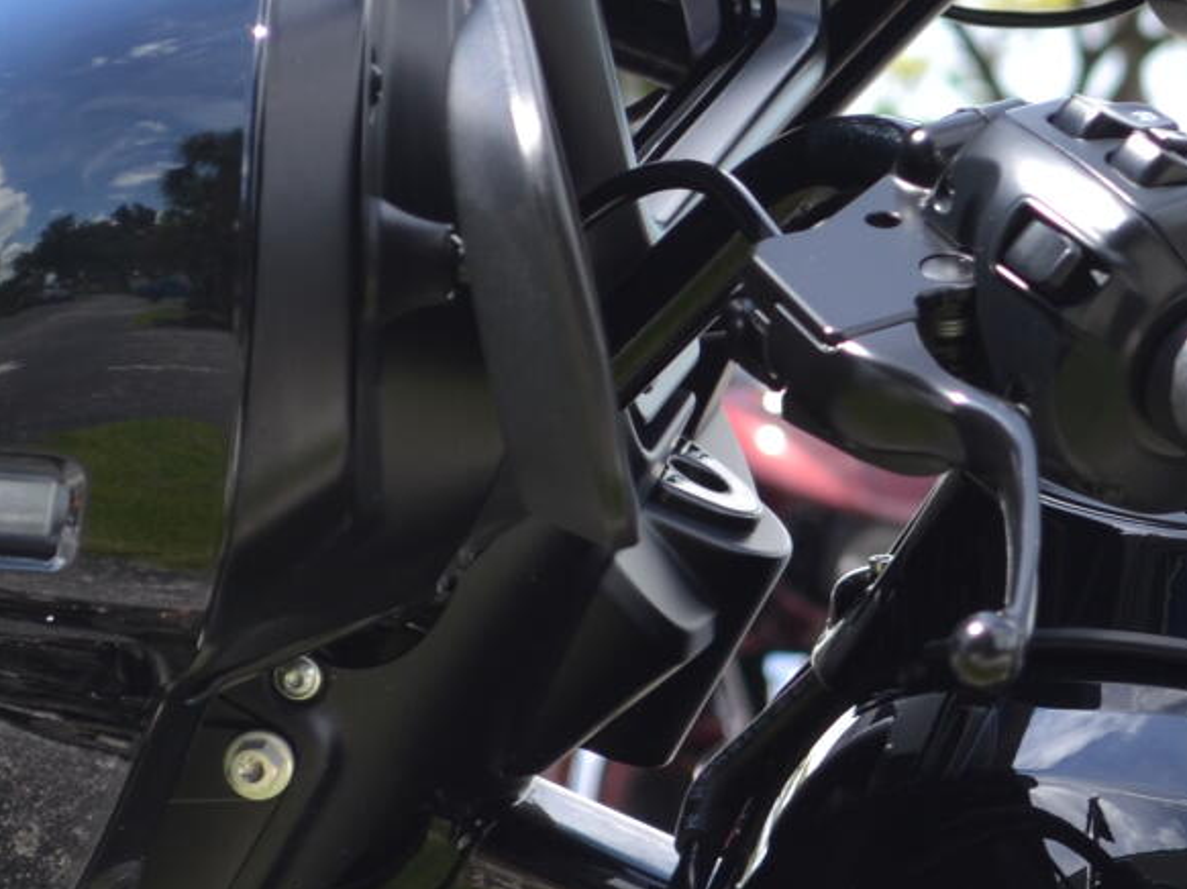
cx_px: 989
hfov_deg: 8.3
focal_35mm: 238
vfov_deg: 6.2
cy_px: 460
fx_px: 8158
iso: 100
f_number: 6.3
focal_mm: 48
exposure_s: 1/160
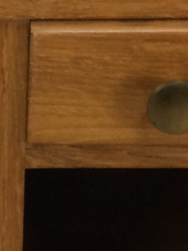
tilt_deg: -36.0
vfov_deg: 11.8
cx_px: -64
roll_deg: -0.6
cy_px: 211
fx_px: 1201
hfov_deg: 8.8
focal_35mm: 166
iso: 50
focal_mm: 4.15
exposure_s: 1/33
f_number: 2.2
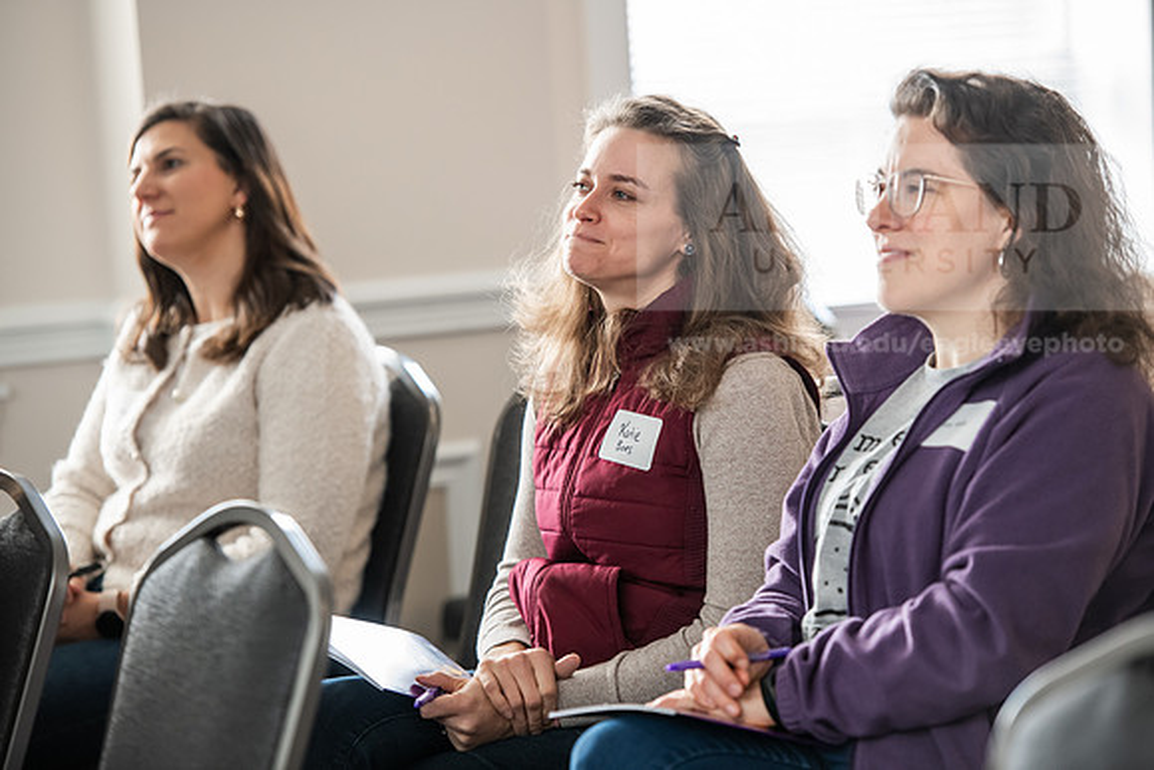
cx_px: 577
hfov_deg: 14.2
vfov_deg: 9.5
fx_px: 4649
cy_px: 385
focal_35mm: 145
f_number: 3.2
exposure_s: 1/160
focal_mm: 145
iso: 1000
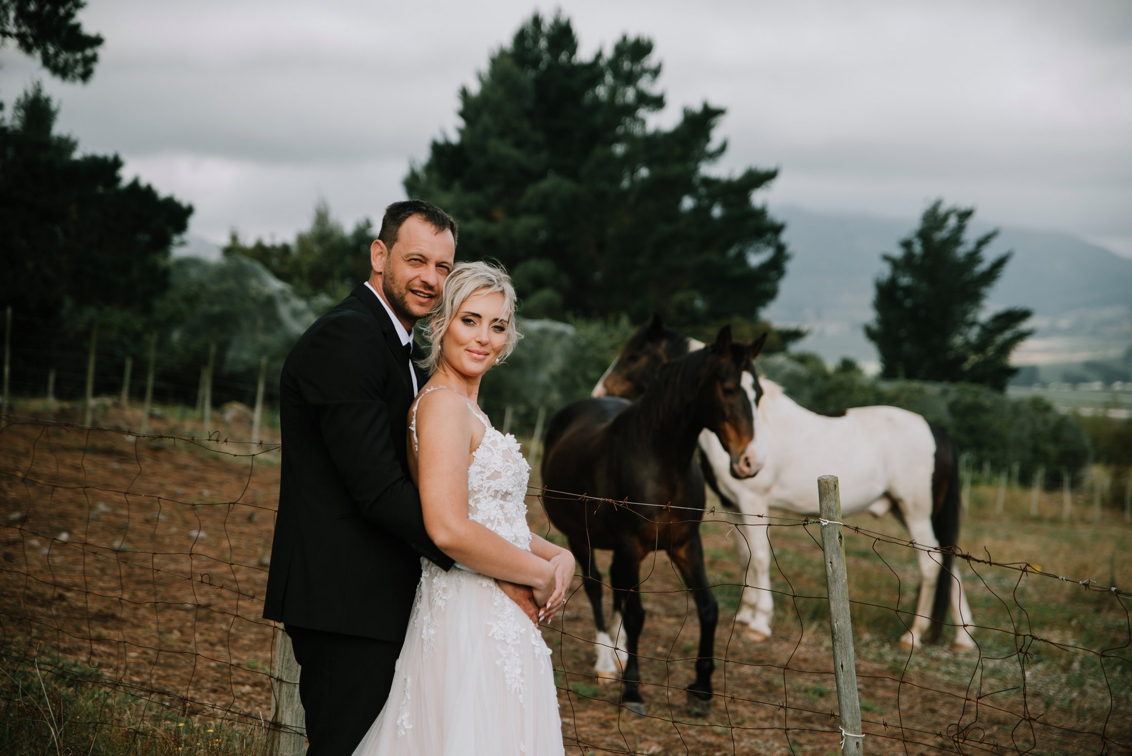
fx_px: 2202
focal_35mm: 70
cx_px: 566
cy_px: 378
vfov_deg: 19.5
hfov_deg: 28.8
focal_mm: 70
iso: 50
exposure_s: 1/500
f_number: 2.8
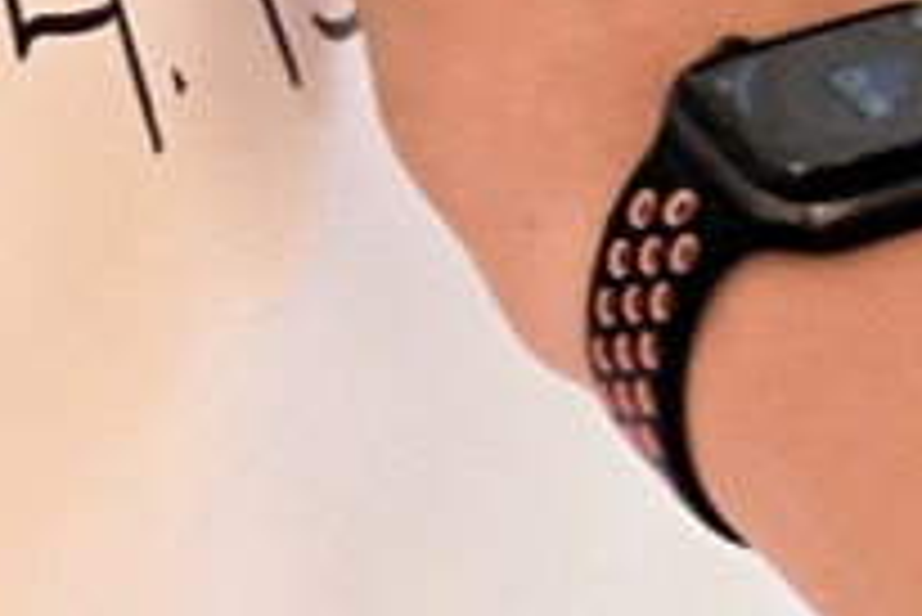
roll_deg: +0.8
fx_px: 10251
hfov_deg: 5.1
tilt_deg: -6.2
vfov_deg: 3.3
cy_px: -1538
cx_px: 789
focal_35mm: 400
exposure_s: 1/111
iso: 200
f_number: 2.8
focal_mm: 9
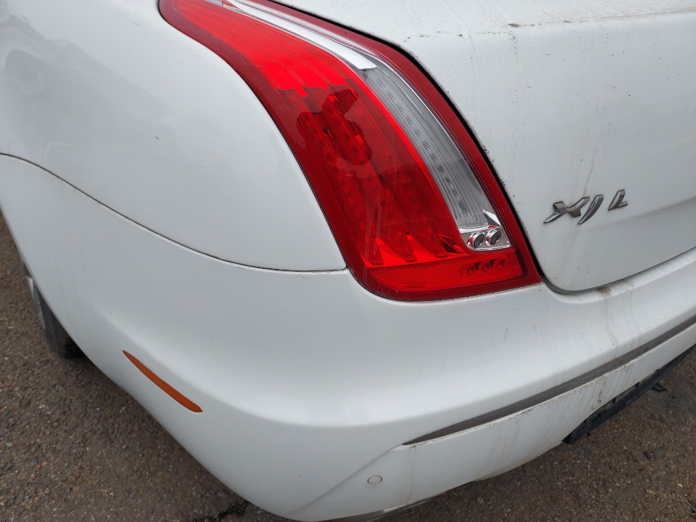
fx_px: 483
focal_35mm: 24
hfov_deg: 71.6
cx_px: 348
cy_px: 261
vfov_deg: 56.8
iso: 40
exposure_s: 1/488
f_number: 1.8
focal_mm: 4.6
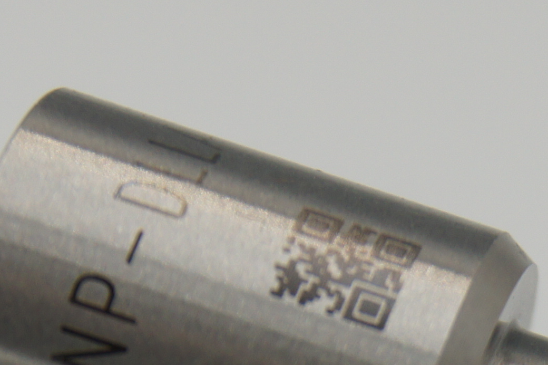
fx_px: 5540
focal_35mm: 364
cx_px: 497
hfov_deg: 5.7
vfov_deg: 3.7
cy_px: 727
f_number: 7.1
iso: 200
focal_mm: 55
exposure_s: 1/125
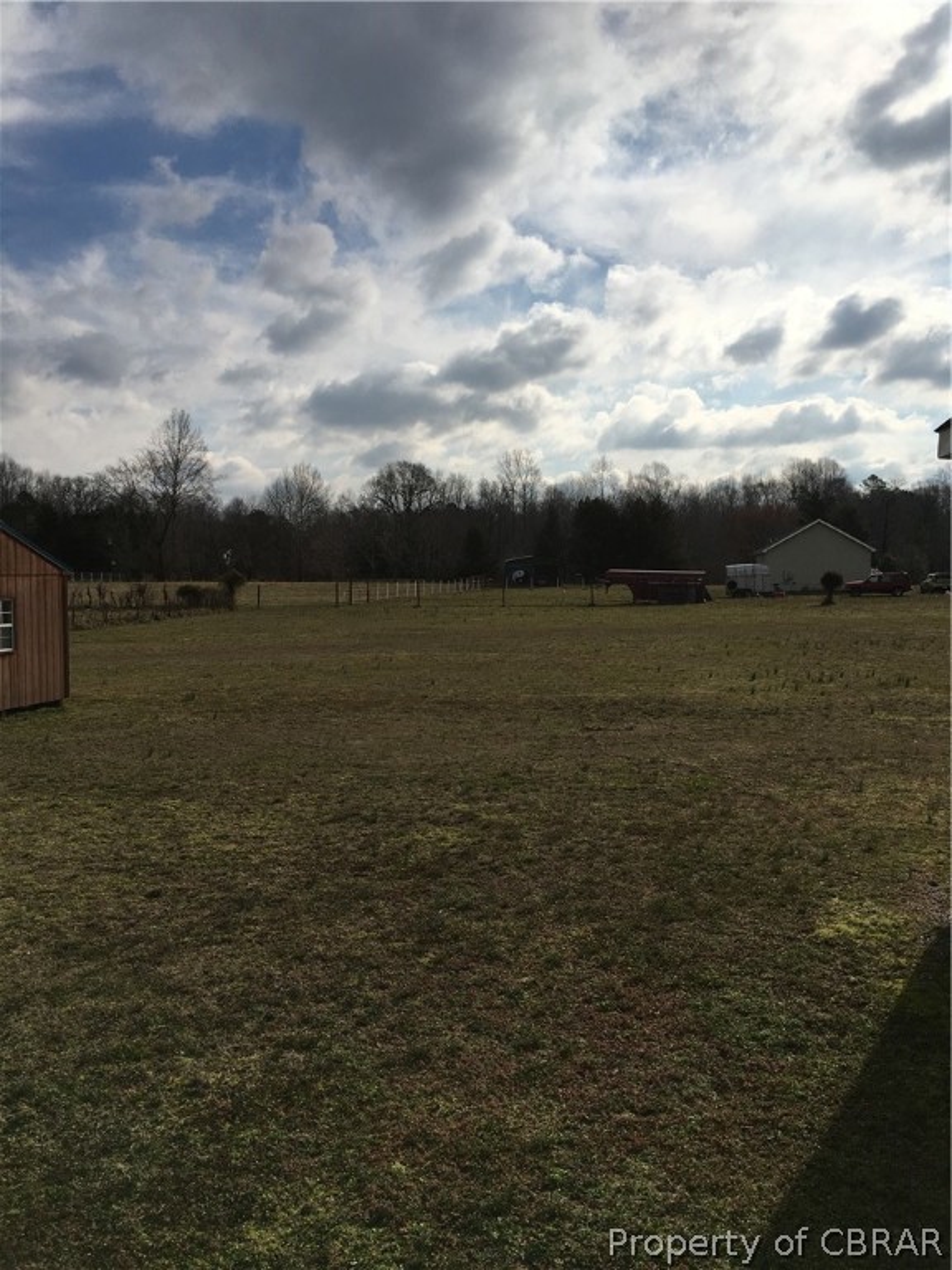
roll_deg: -0.4
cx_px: 476
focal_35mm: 29
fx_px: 1063
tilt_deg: -3.3
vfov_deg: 61.7
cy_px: 635
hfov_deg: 48.2
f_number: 2.2
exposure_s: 1/4274
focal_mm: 4.15
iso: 25
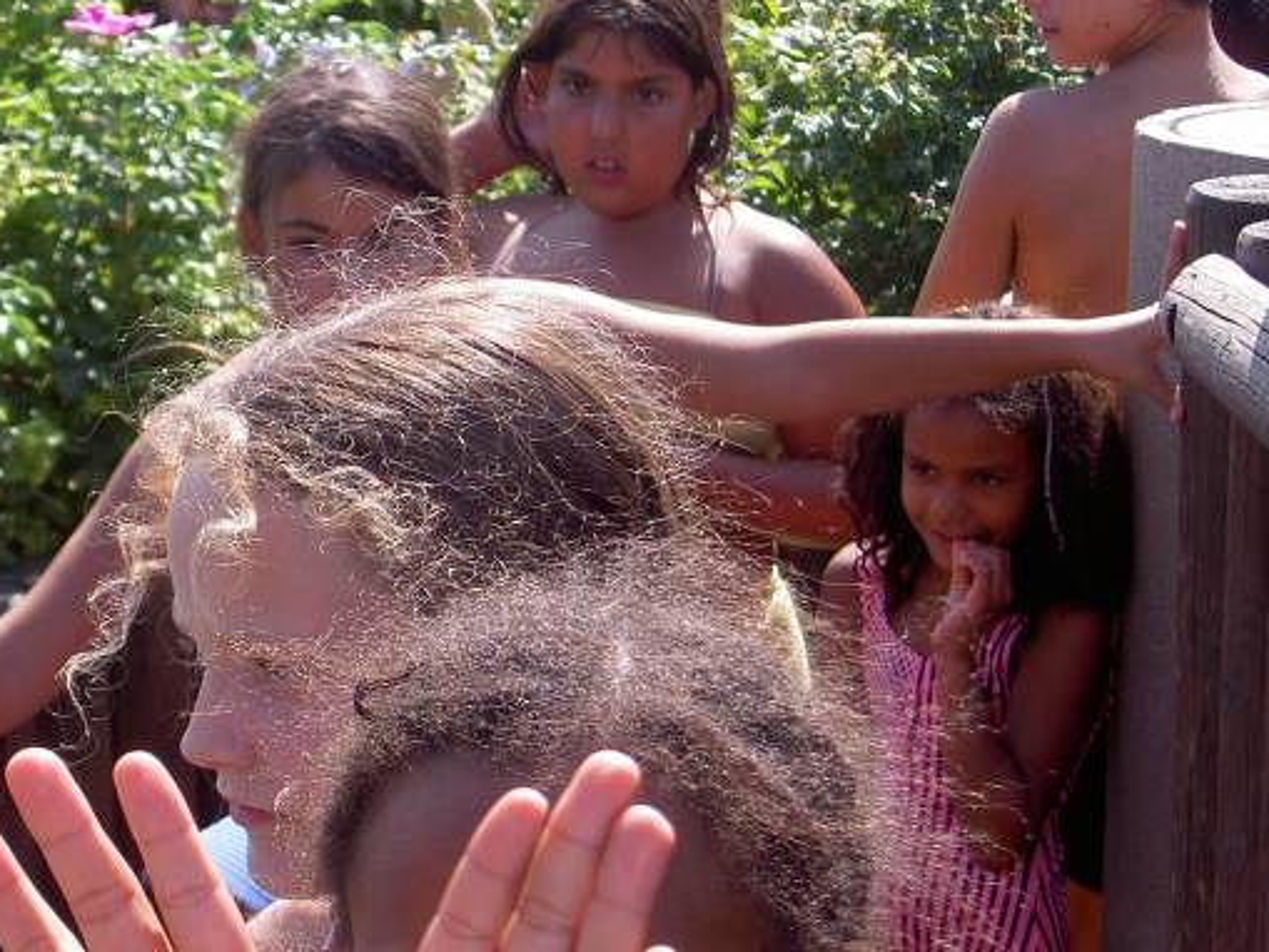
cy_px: 424
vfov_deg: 11.2
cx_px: 312
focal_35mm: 132
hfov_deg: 14.9
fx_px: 4840
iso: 100
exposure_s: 1/250
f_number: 4.1
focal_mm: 17.4
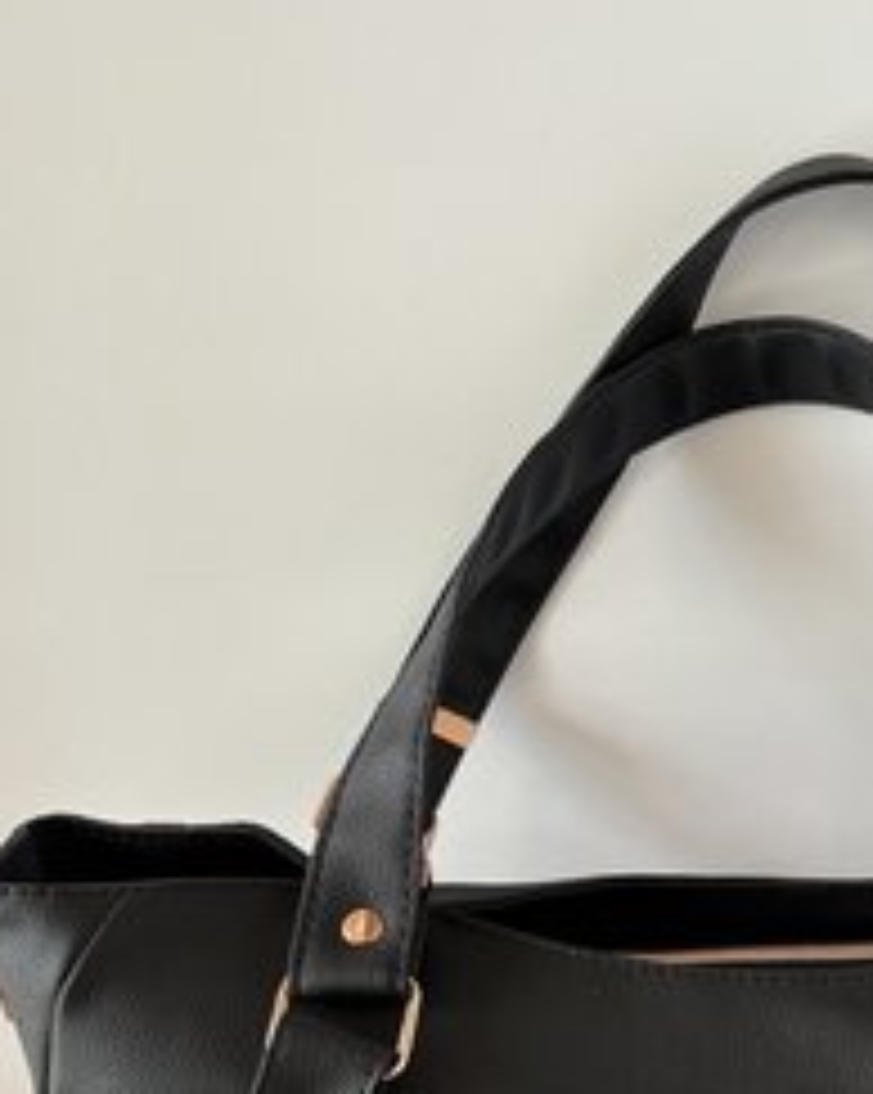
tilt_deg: -28.4
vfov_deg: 33.8
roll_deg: -1.0
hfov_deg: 27.8
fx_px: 1714
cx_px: 747
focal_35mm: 53
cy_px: 948
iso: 125
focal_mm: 5.96
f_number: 1.6
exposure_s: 1/60
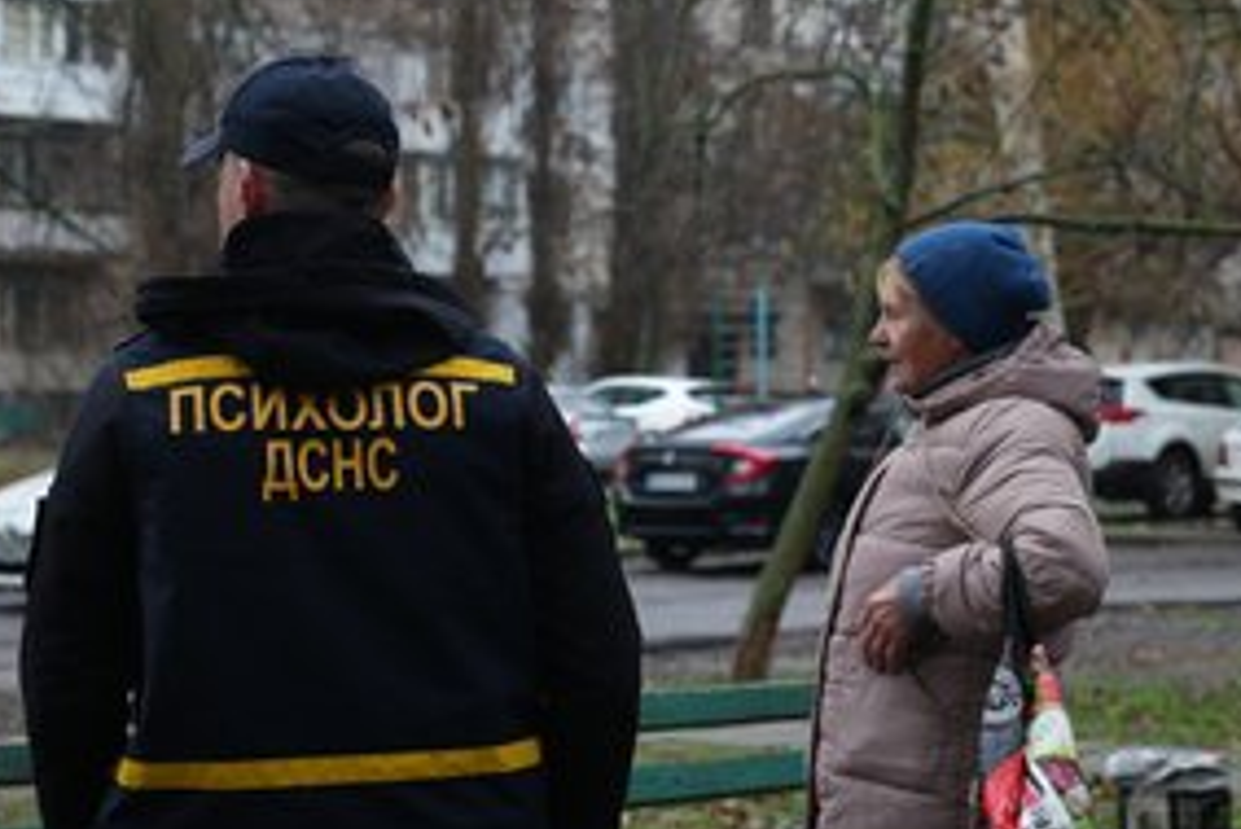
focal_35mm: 75
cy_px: 419
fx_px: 2587
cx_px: 675
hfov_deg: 27.0
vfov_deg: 18.2
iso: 320
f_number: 4.5
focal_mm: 53
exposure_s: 1/100
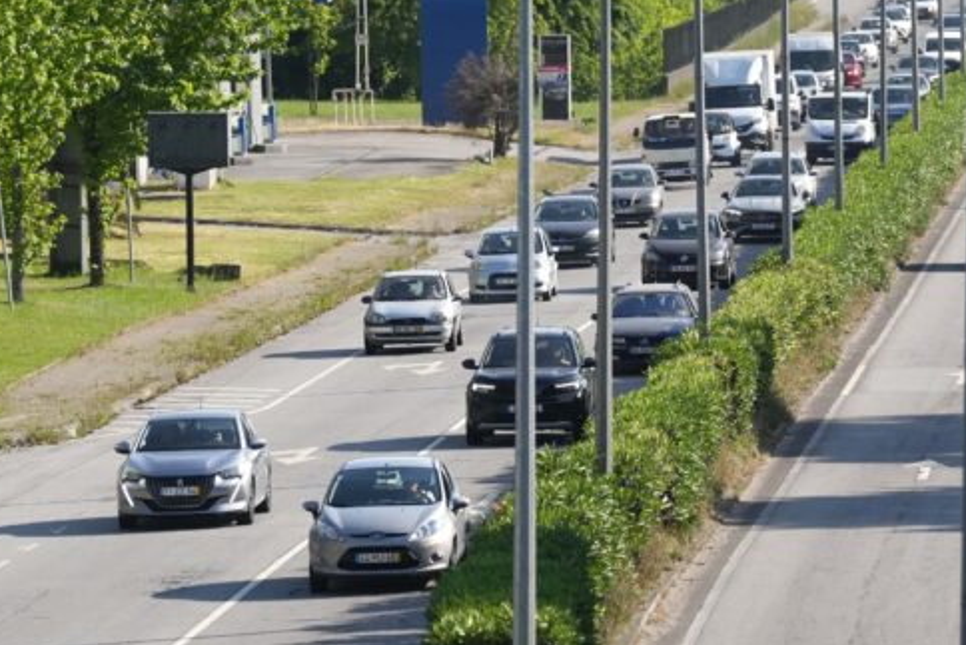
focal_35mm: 423
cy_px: 153
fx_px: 11353
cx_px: 768
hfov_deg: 4.9
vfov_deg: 3.3
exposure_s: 1/8000
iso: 1250
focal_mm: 200
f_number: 4.5
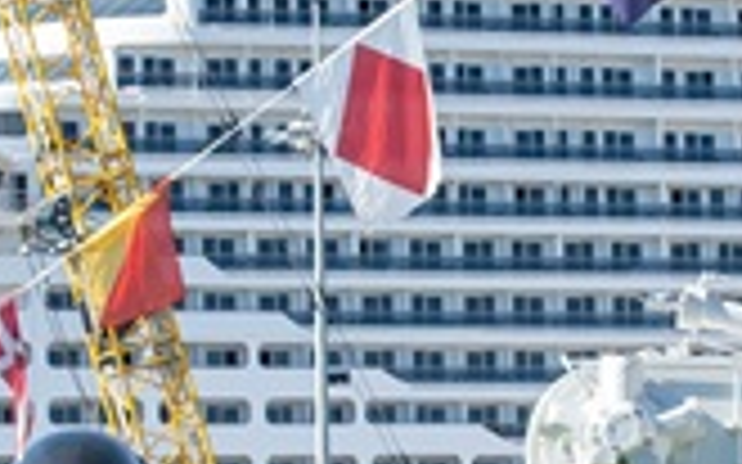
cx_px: 612
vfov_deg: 6.5
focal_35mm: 202
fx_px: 4083
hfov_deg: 10.3
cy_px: 345
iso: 100
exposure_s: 1/320
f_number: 5.6
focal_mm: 18
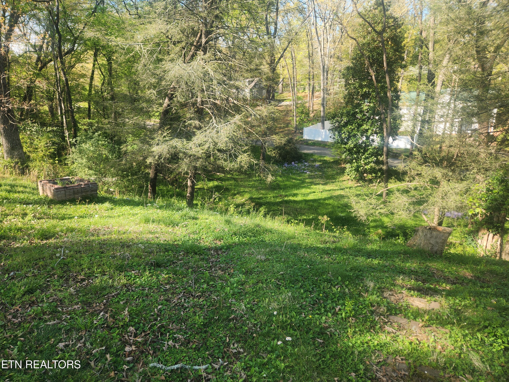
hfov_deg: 73.9
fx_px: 338
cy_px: 191
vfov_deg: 58.9
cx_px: 254
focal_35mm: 23
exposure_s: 1/221
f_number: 1.8
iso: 20
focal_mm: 5.4
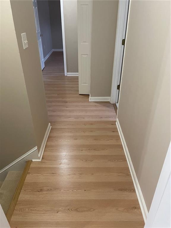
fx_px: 171
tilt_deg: -28.9
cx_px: 86
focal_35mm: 26
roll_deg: +0.0
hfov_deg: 53.1
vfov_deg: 67.3
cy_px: 114
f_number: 1.6
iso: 400
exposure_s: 1/60
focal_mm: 4.2
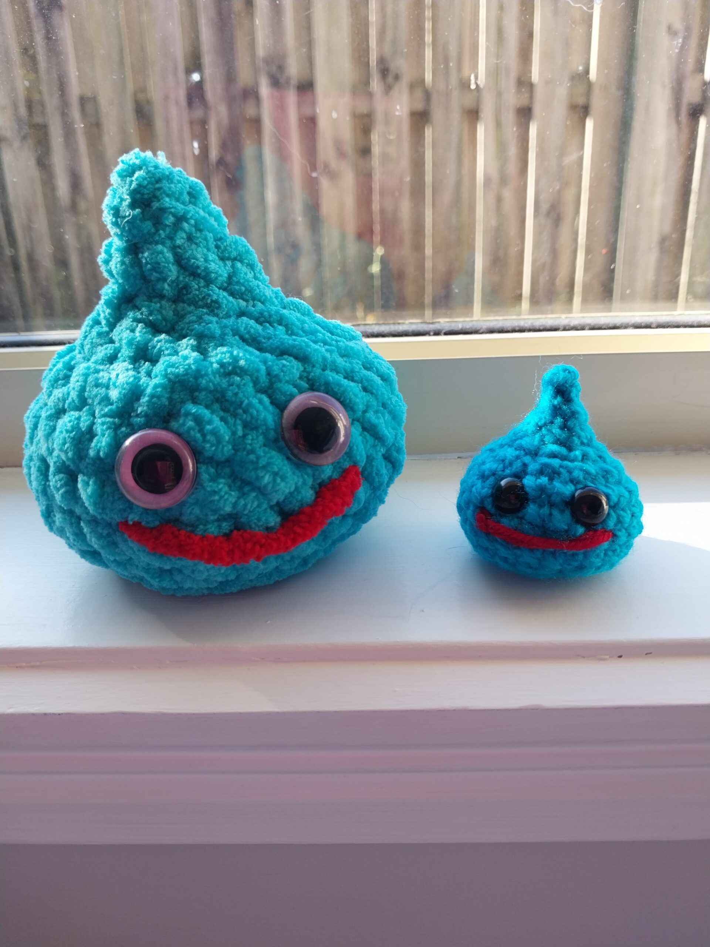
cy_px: 474
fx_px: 711
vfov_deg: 67.3
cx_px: 355
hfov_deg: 53.1
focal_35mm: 26
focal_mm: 4
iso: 20
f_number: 1.8
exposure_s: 1/60
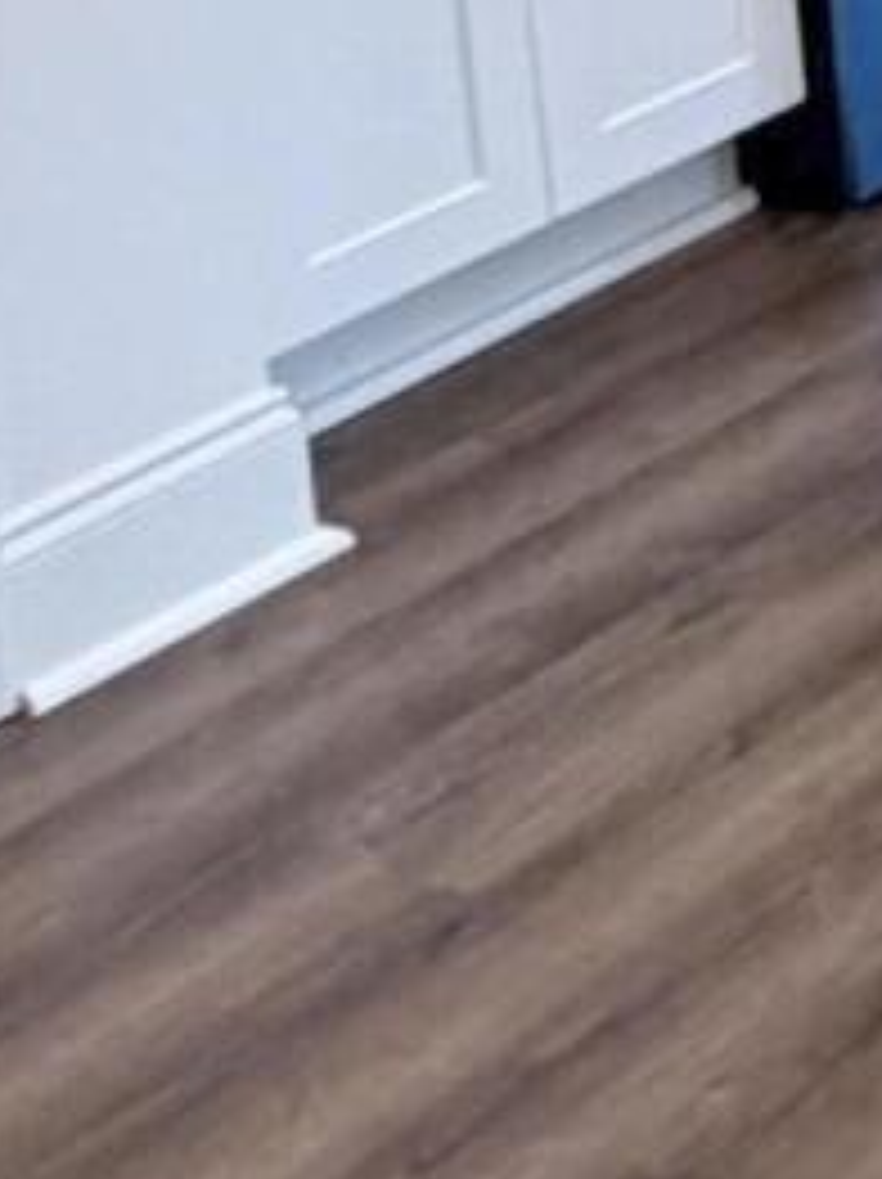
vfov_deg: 16.2
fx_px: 3641
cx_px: 2048
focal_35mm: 107
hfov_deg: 11.6
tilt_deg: -5.5
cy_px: -760
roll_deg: +2.0
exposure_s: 1/120
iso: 250
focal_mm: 2.22
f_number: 2.2
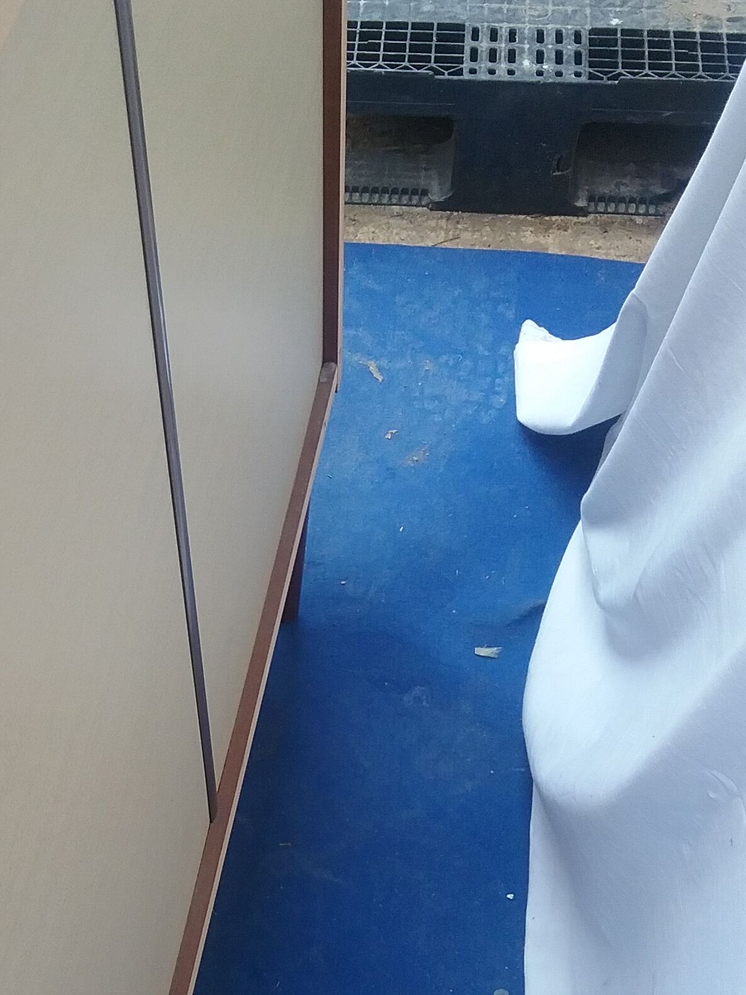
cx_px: 169
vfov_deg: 36.7
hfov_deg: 28.1
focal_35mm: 51
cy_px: 739
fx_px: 1465
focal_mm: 3.3
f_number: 2.2
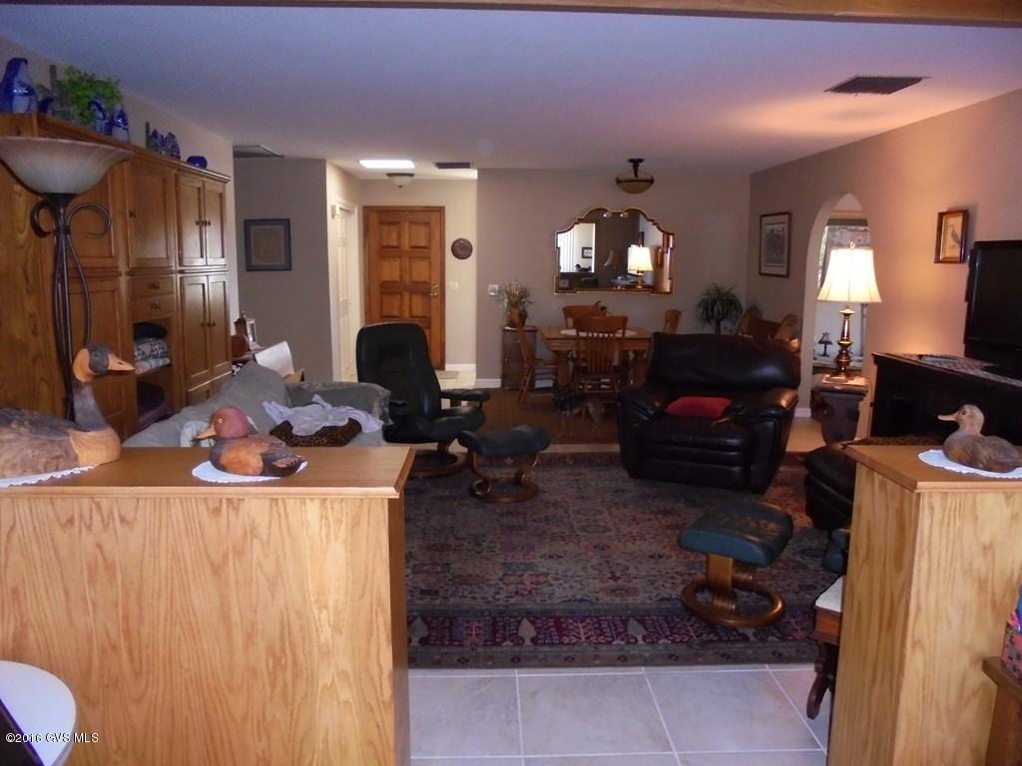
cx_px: 511
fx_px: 768
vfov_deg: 53.1
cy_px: 383
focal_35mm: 26
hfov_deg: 67.3
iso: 500
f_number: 3.5
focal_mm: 4.6
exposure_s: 1/30
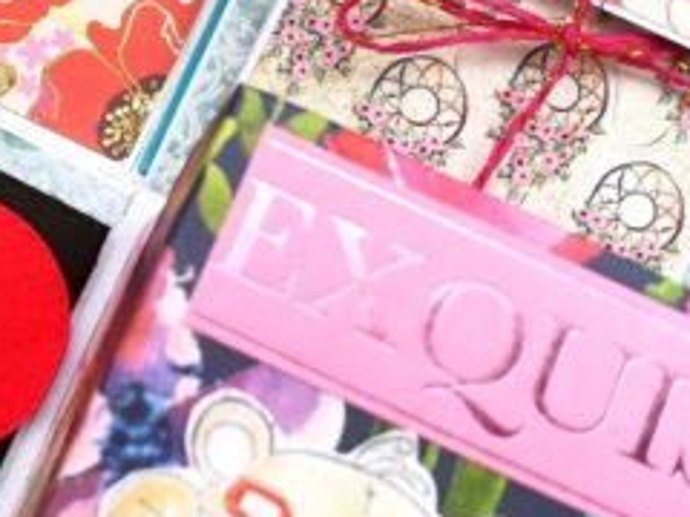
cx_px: 63
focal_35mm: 65
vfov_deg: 22.5
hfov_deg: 28.6
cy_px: 161
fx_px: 1296
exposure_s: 1/295
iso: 50
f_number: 2.2
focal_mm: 3.83
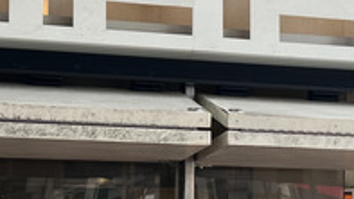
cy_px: 219
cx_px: 343
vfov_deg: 10.4
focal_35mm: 115
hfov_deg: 18.2
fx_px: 1080
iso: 50
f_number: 1.5
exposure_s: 1/450
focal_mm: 5.7
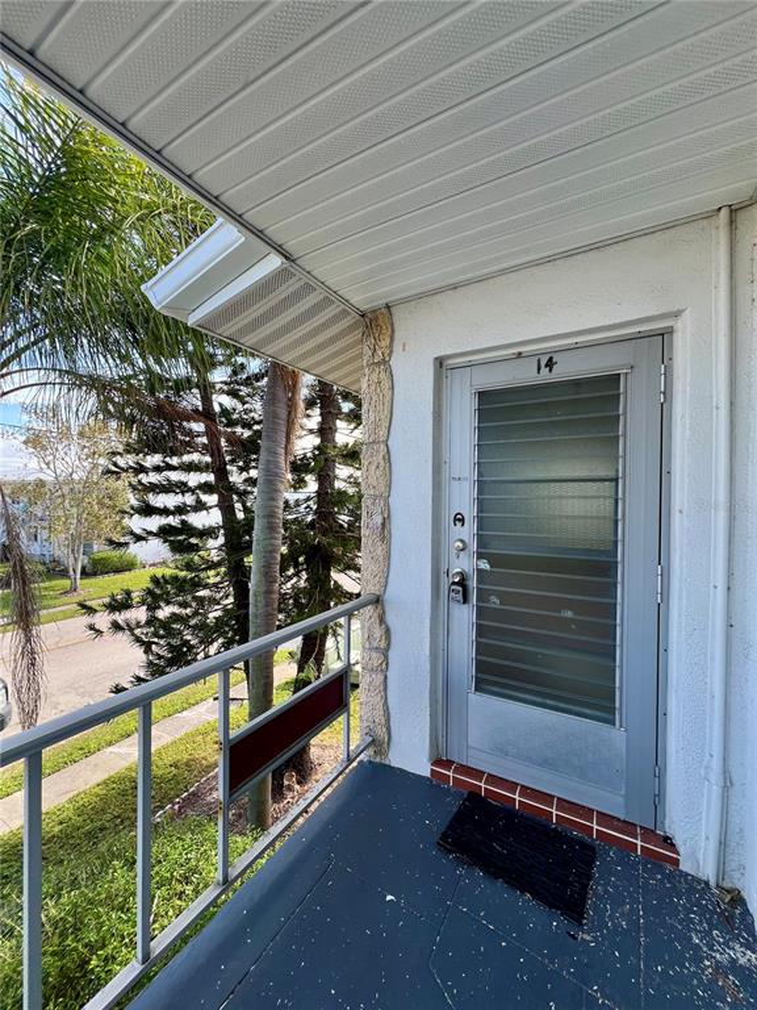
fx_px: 379
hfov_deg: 89.9
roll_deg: -0.3
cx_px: 378
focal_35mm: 13
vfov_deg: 106.2
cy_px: 505
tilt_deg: -1.1
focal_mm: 1.57
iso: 32
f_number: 1.8
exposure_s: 1/229
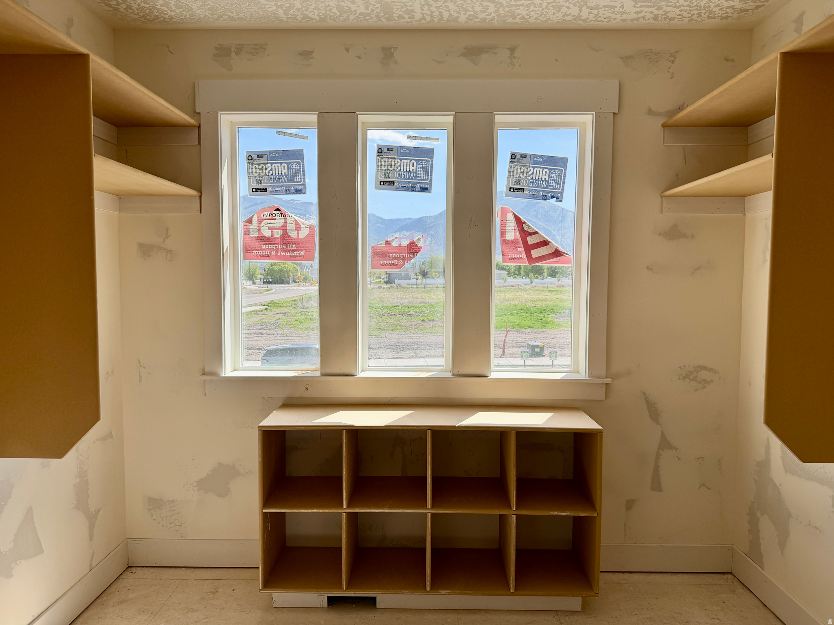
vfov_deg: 56.8
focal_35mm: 24
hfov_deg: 71.6
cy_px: 312
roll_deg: +0.7
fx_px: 578
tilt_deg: -4.0
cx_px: 417
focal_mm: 6.76
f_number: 1.78
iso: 80
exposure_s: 1/1292
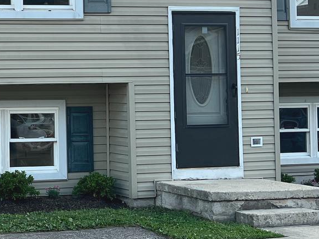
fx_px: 848
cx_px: -43
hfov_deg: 20.2
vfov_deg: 16.0
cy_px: 80
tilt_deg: +1.9
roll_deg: +1.5
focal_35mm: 92
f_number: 1.5
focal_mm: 5.7
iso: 50
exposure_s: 1/374
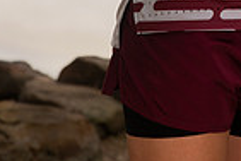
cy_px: -199
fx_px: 1386
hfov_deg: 9.9
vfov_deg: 6.4
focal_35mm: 207
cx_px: 236
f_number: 6.3
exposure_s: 1/320
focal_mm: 65
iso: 200
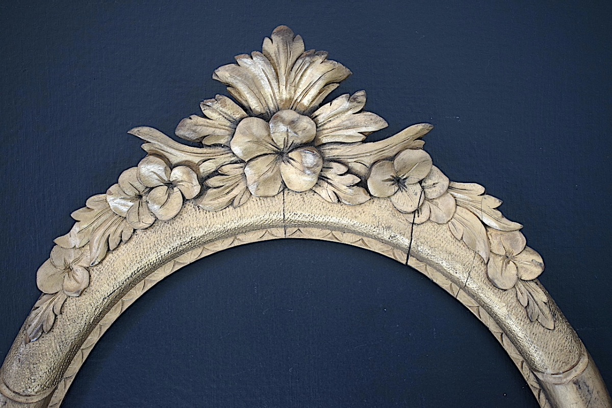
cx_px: 306
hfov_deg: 45.0
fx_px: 739
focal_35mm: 44
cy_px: 204
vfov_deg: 30.8
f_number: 4.2
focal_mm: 29
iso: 1400
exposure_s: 1/60
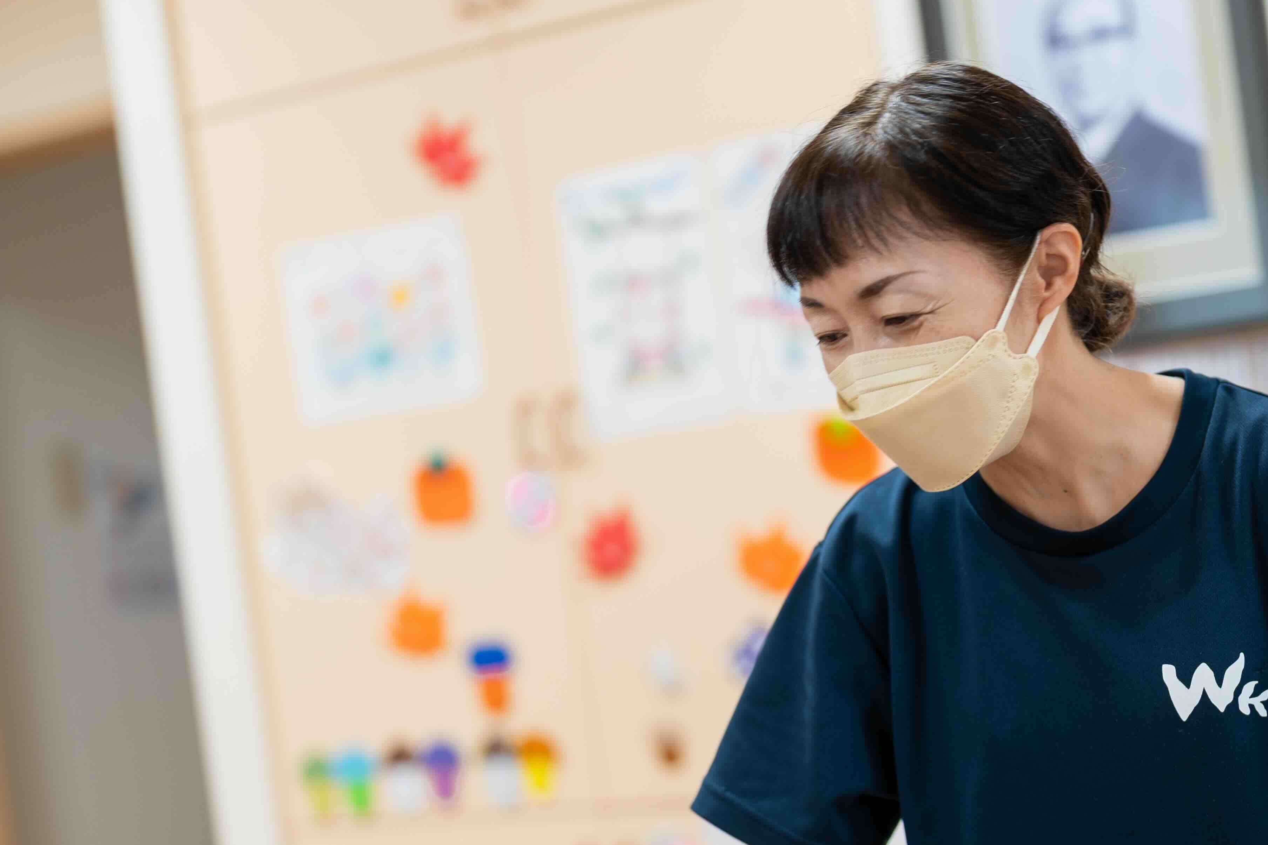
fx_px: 3416
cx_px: 837
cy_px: 623
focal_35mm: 97
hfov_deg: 21.0
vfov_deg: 14.1
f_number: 1.3
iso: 100
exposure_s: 1/125
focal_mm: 50
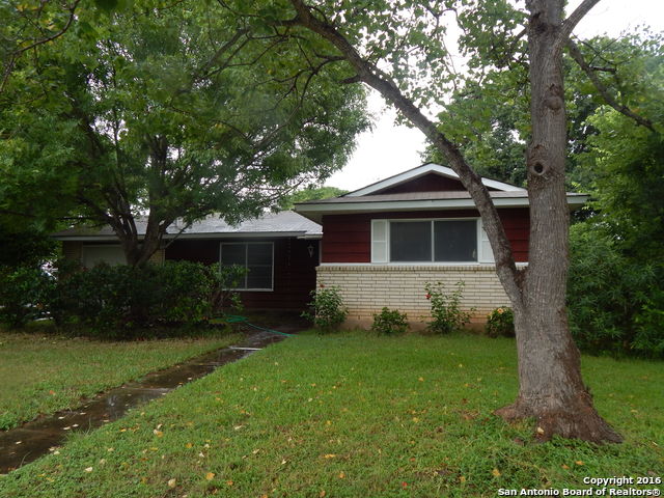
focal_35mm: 25
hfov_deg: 69.4
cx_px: 332
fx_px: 480
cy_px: 249
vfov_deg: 54.9
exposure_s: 1/250
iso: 125
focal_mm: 4.5
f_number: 3.1
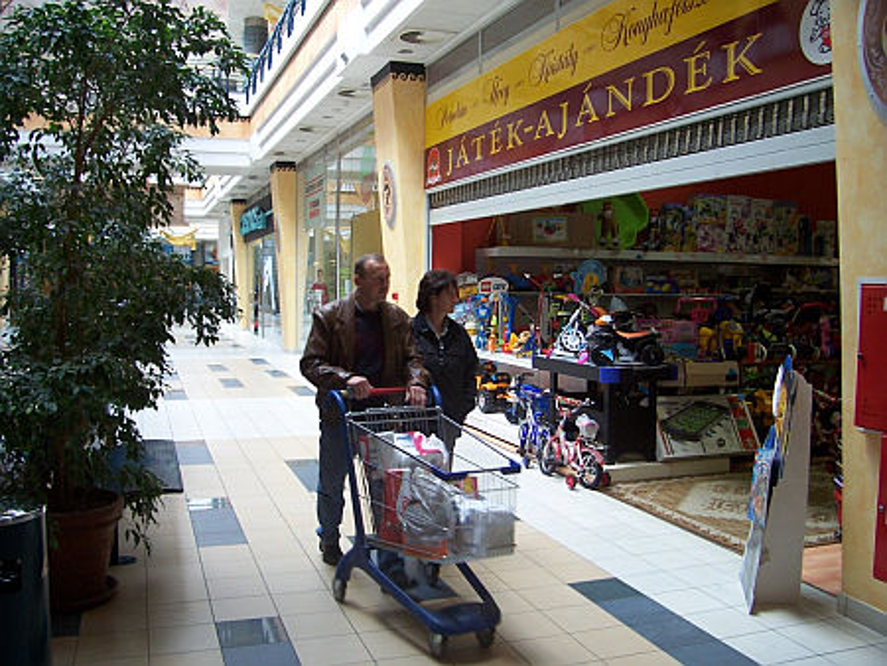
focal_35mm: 34
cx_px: 444
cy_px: 333
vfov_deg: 41.8
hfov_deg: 53.9
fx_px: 872
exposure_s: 1/45
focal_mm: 5.6
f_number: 2.7
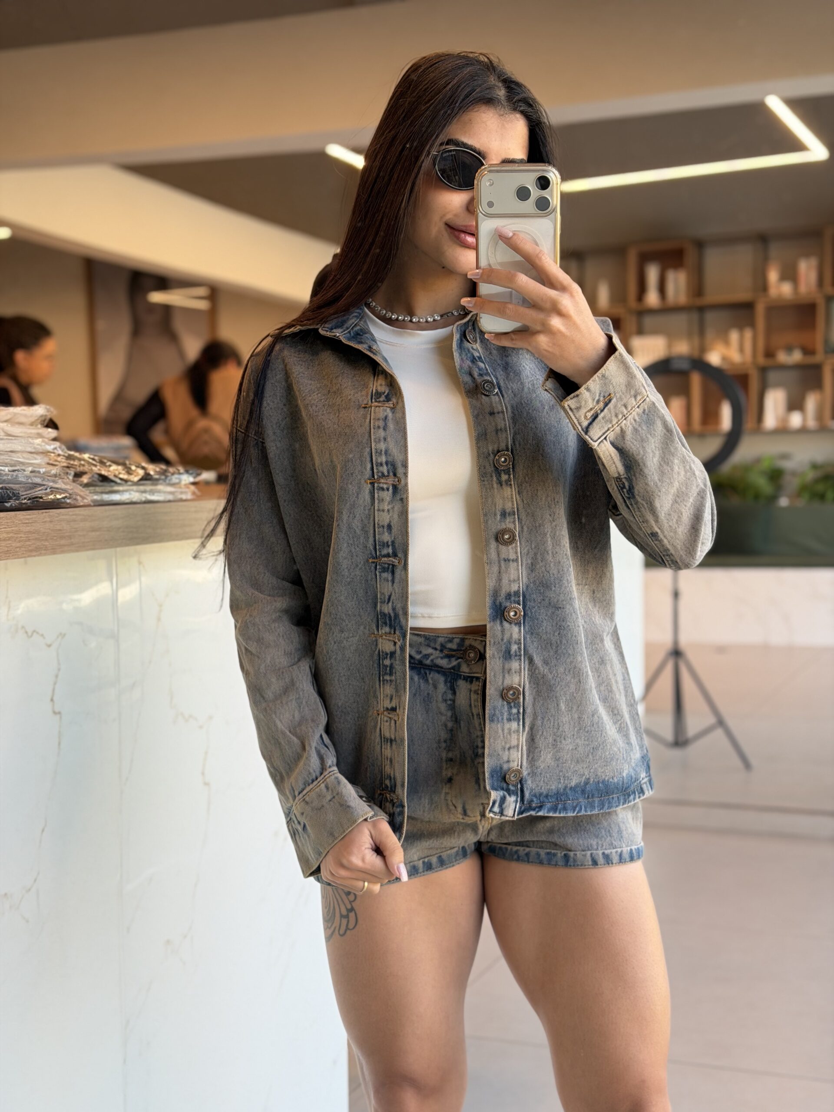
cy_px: 556
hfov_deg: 30.3
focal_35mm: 48
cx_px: 417
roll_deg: +3.1
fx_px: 1542
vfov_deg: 39.7
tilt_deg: -22.1
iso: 100
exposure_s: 1/77
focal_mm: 6.76
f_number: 1.78
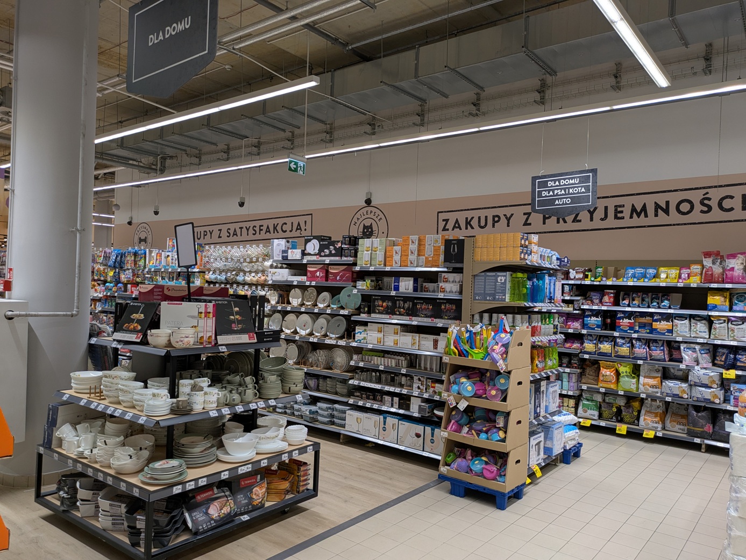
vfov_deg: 54.9
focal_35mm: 25
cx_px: 373
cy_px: 280
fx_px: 539
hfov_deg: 69.4
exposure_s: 1/50
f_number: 1.89
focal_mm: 5.43
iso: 87
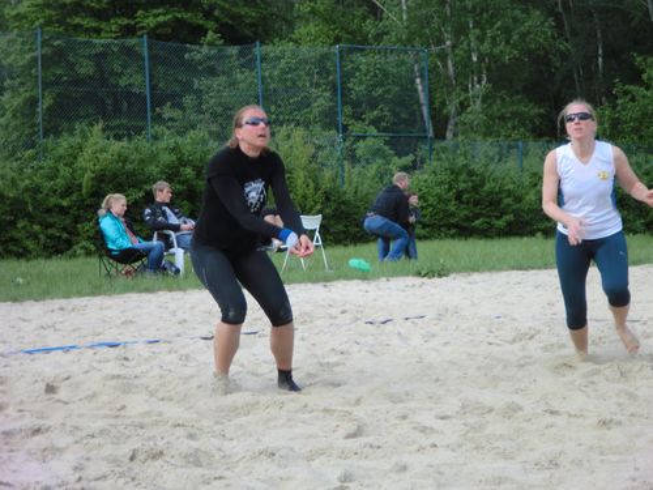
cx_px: 326
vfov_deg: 16.2
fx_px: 1717
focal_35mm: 91
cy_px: 245
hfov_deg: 21.5
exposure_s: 1/125
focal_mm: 16.5
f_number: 5.4
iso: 50
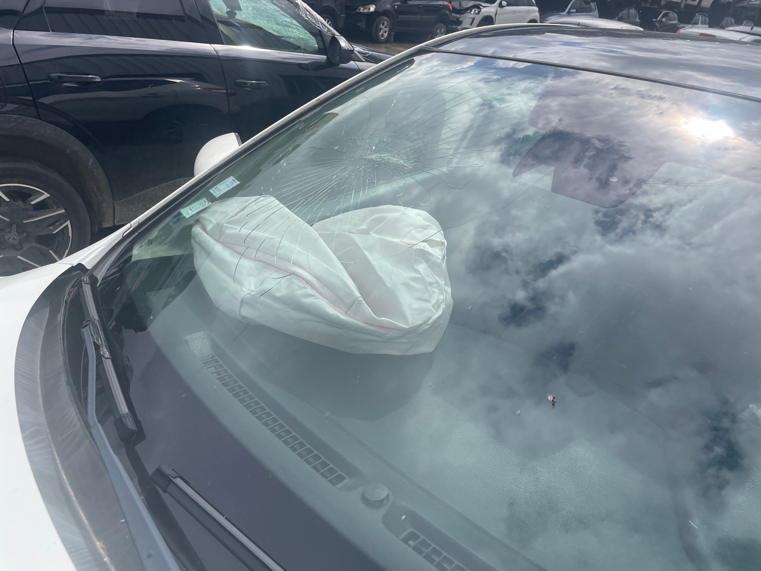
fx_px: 572
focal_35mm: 26
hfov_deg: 67.3
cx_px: 380
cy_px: 286
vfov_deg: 53.1
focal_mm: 4.2
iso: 32
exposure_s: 1/3205
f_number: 1.6
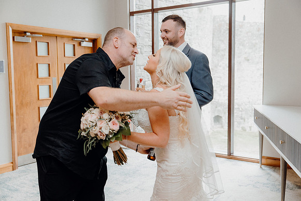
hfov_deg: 49.5
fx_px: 326
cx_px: 150
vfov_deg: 34.2
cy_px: 100
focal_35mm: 39
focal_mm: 39
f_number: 3.5
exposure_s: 1/200
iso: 1600
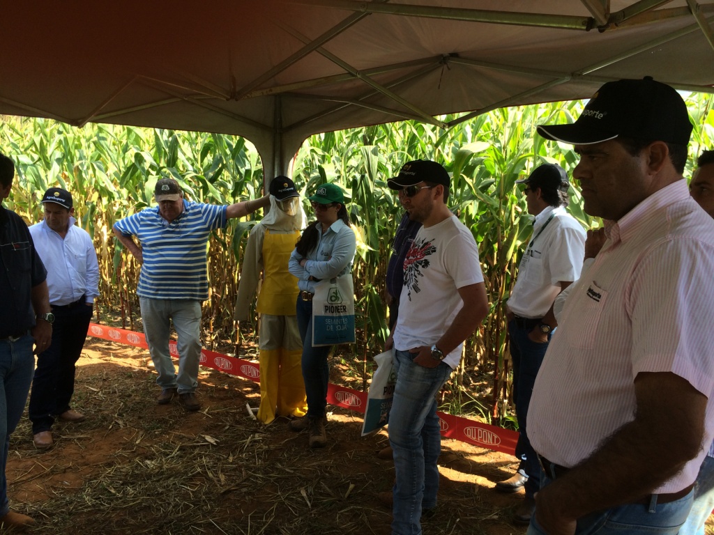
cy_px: 268
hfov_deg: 60.0
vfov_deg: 46.8
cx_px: 357
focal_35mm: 30
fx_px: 619
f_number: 2.2
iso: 32
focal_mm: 4.12
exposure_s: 1/441
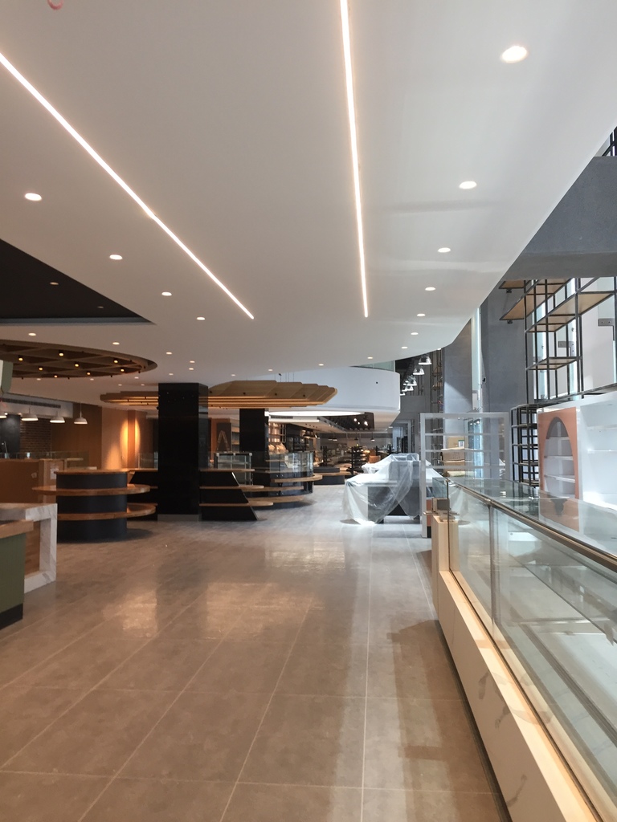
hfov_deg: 48.2
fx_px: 689
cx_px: 308
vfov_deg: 61.7
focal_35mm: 29
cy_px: 411
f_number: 2.2
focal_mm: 4.15
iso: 50
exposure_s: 1/33
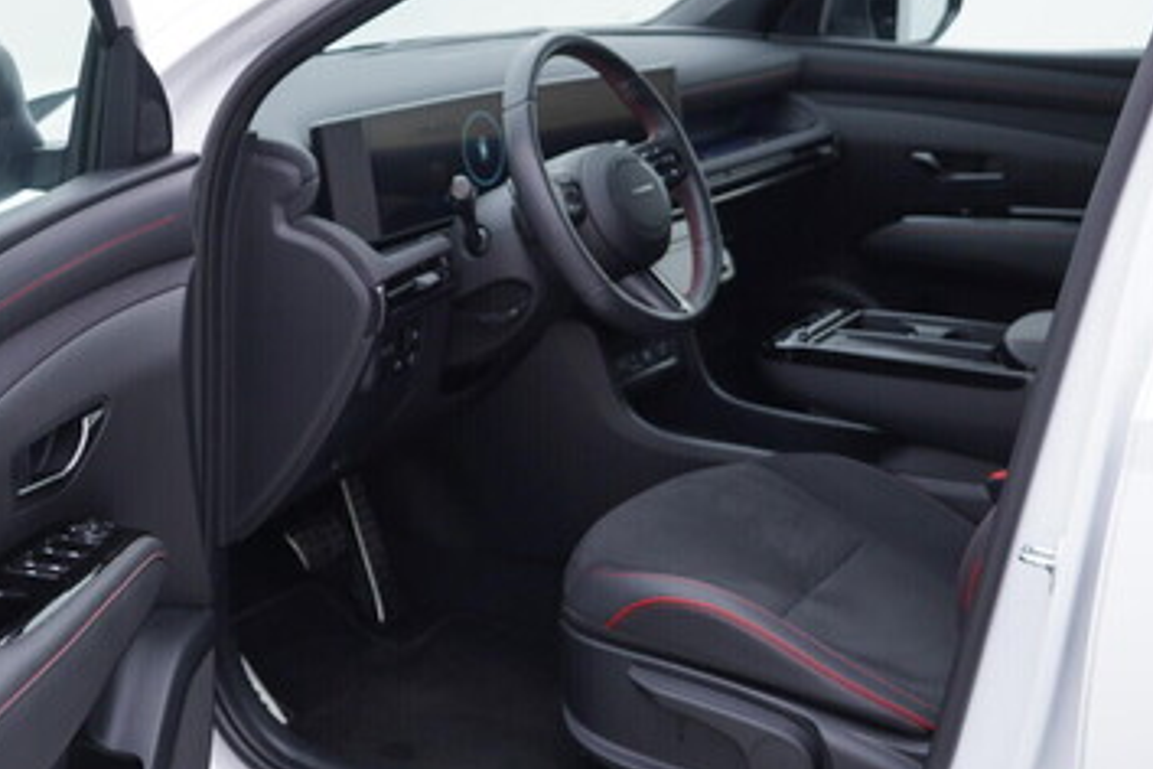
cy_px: 311
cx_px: 407
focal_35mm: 56
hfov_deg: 35.4
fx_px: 1793
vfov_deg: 24.2
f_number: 3.2
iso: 125
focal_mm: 24
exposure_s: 1/50
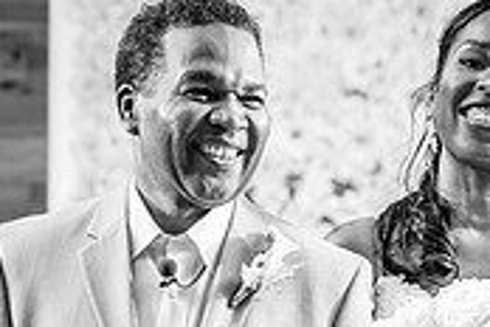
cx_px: 224
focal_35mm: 355
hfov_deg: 5.8
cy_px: 336
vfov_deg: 3.9
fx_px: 4832
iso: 400
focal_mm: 95
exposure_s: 1/200
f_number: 4
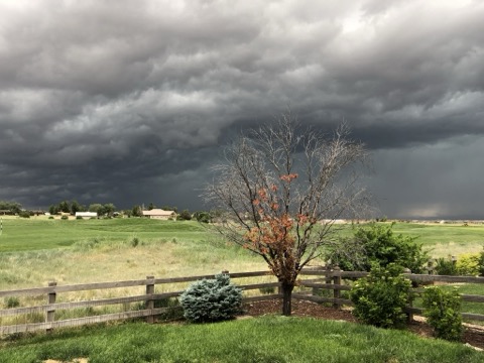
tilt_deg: +5.7
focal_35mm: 28
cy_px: 182
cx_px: 242
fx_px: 391
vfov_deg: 49.7
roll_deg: -0.5
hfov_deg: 63.4
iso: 25
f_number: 1.8
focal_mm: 4
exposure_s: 1/120
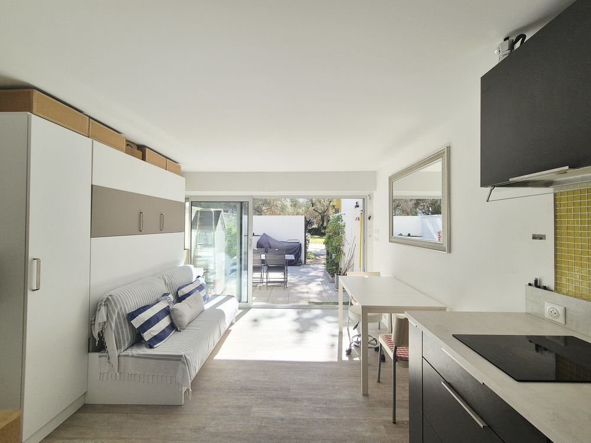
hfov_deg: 106.2
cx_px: 296
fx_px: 222
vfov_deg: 89.9
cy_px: 222
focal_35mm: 13
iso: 50
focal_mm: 2.2
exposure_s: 1/503
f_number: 2.2
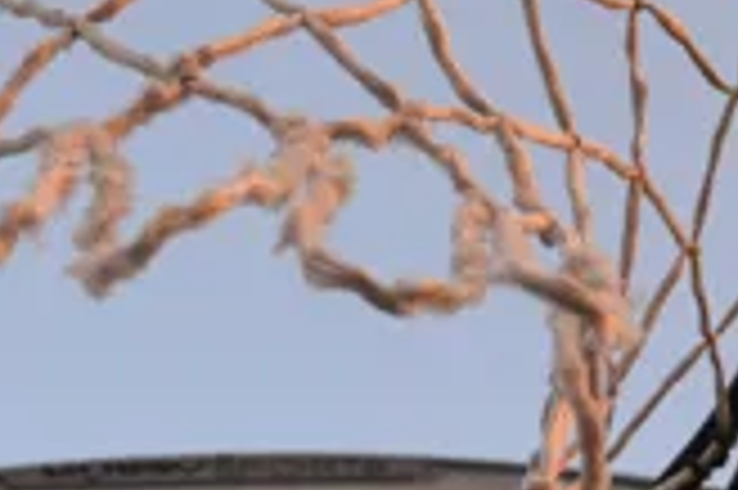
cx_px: 207
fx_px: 3154
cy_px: 429
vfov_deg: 8.9
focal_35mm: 154
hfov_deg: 13.3
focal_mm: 24
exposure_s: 1/60
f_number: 4
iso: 400
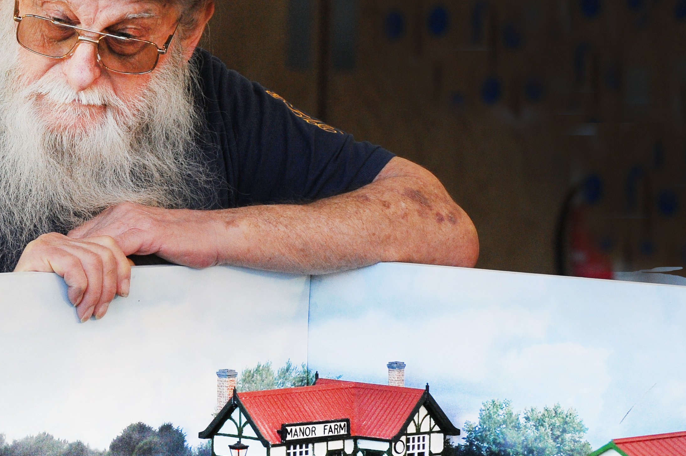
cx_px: 60
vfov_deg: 6.4
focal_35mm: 215
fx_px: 4095
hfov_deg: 9.5
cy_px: 245
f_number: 5.6
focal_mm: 110
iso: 1600
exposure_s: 1/320
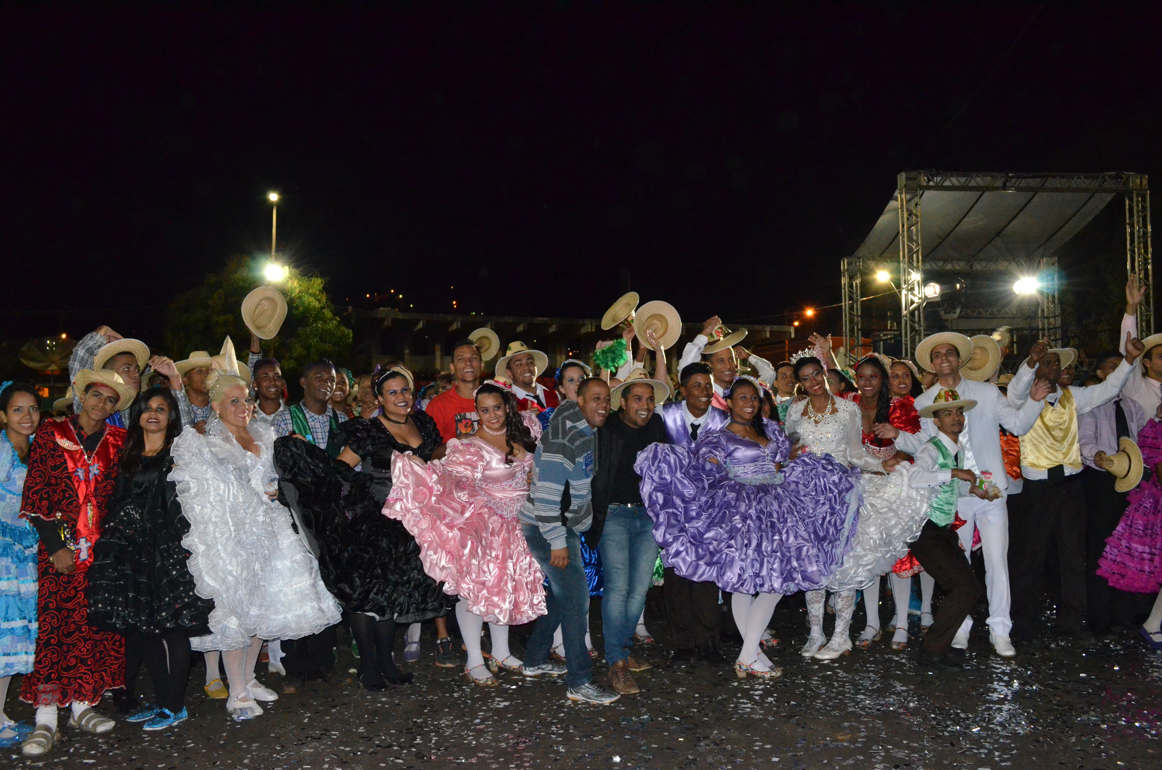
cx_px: 581
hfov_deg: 62.0
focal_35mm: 30
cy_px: 385
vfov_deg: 43.4
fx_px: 966
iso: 5000
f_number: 8
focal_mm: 20
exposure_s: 1/60
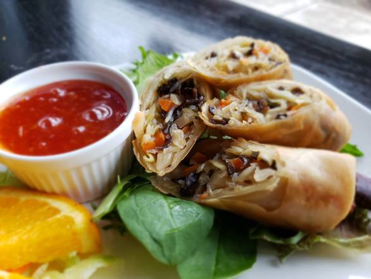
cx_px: 186
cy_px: 140
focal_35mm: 26
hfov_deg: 67.3
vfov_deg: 53.1
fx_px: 279
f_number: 1.5
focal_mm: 4.3
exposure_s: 1/60
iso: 64
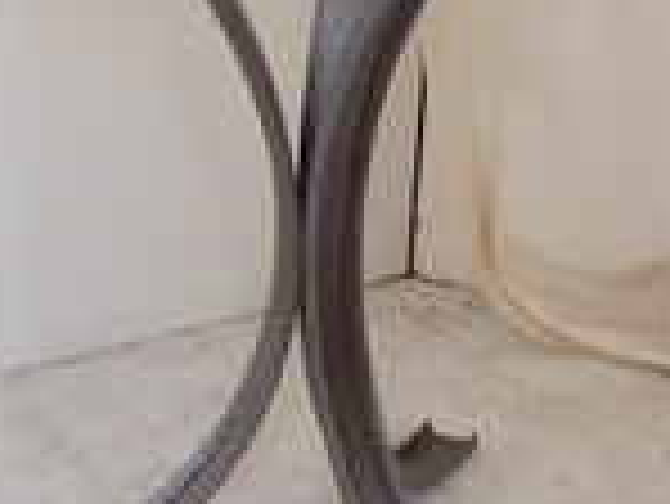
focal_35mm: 177
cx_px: -337
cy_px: 202
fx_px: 3429
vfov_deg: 8.4
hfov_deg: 10.8
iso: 400
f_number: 3.9
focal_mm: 7.8
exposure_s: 1/40
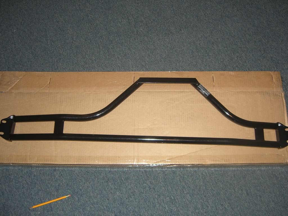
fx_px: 316
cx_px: 144
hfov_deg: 49.0
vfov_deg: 37.7
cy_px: 108
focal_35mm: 38
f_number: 2.8
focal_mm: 7.9
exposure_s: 1/60
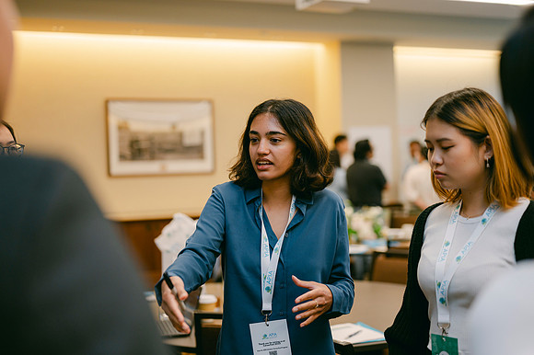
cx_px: 267
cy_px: 178
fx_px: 751
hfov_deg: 39.1
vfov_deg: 26.6
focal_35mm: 51
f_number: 2
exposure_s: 1/100
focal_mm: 50
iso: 500
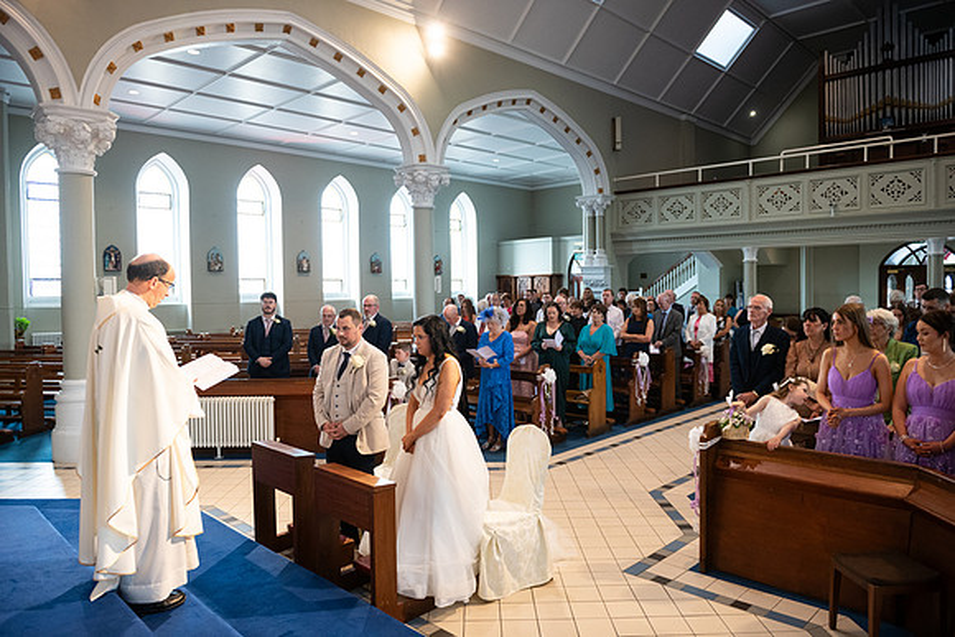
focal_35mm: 24
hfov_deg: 73.7
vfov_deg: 53.2
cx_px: 478
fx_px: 637
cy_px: 318
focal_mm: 24
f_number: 3.5
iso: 800
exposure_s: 1/160
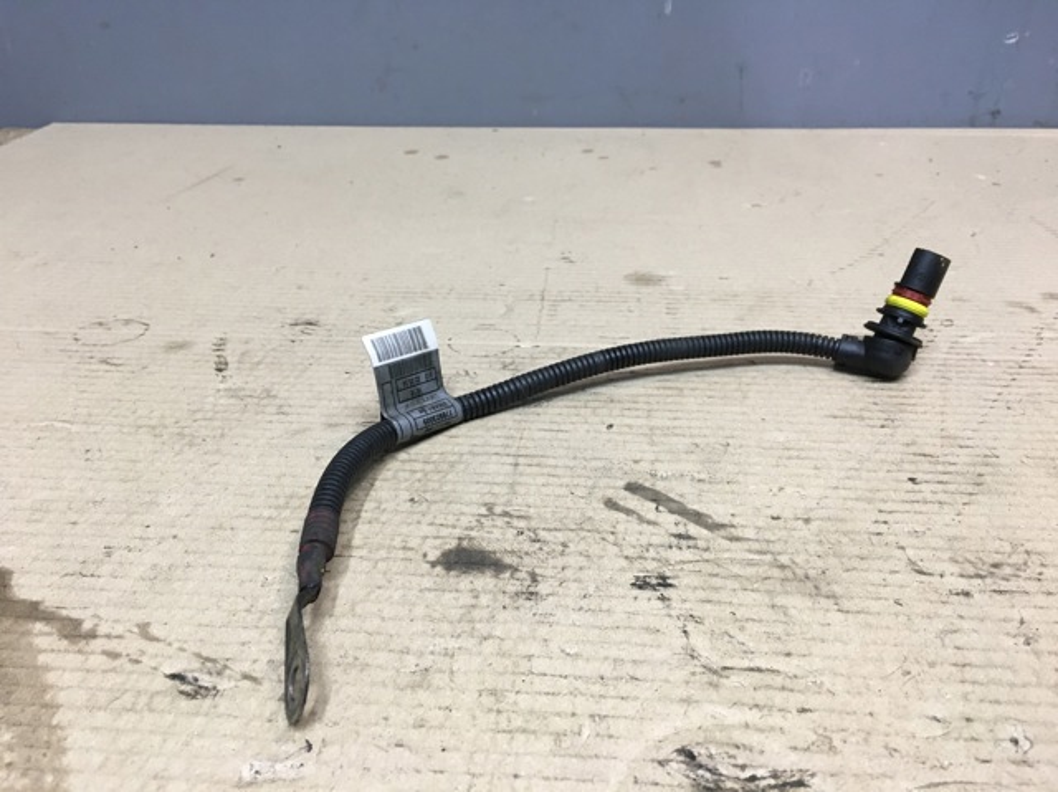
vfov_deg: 48.2
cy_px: 396
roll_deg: -0.8
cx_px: 529
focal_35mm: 29
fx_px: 886
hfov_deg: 61.7
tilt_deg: -26.9
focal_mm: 4.15
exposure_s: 1/33
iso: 50
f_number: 2.2
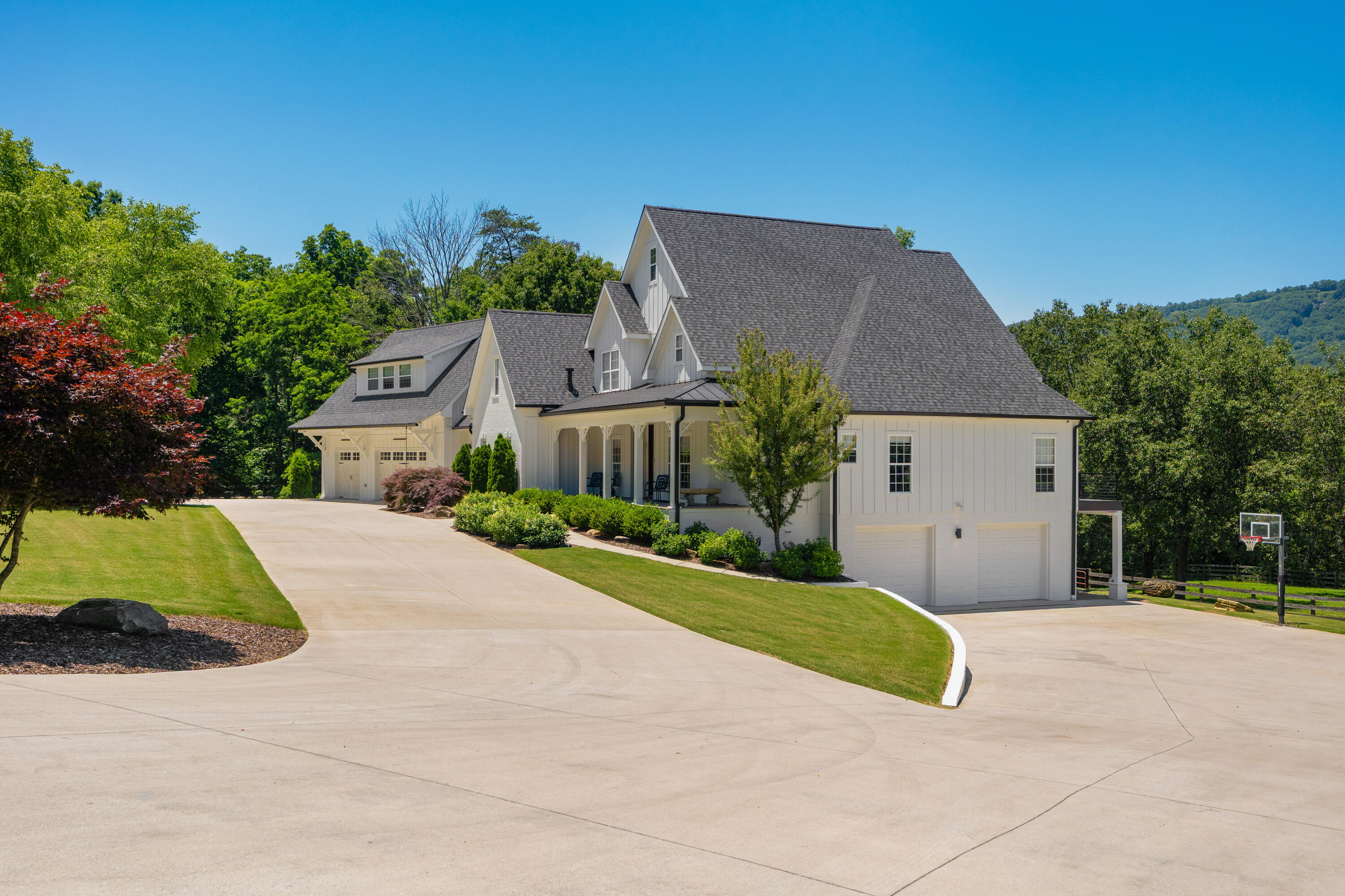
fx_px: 1158
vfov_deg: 42.3
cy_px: 448
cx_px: 672
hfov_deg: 60.3
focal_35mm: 31
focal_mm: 31
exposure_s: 1/1250
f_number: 7.1
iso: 320
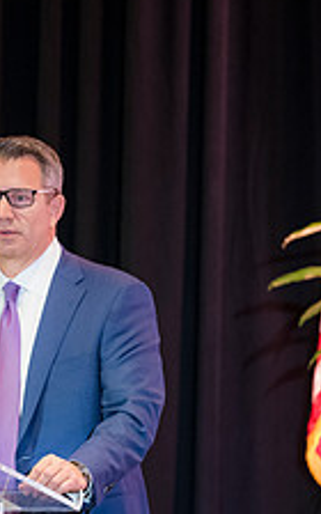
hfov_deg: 3.2
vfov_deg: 5.1
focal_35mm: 409
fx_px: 5725
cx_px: 25
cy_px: 390
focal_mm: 200
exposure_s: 1/160
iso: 5000
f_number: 2.8
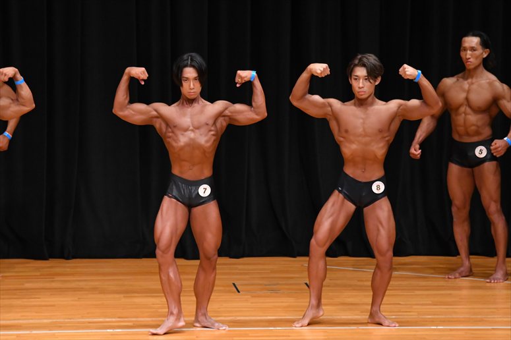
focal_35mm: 270
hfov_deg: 7.6
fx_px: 3831
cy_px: 170
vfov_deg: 5.1
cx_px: 256
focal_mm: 180
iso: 4000
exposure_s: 1/400
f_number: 5.6
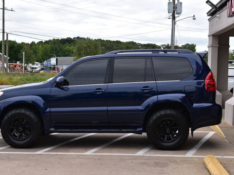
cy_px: 87
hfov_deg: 31.2
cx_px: 108
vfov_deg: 23.7
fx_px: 419
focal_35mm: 62
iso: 400
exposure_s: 1/250
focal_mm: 38
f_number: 10
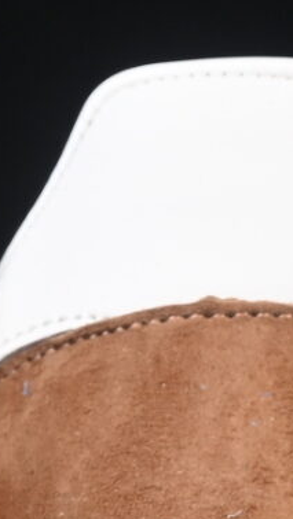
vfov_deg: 4.1
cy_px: 182
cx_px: -21
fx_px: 7338
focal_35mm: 532
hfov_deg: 2.3
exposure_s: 1/80
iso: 160
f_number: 7.1
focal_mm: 50
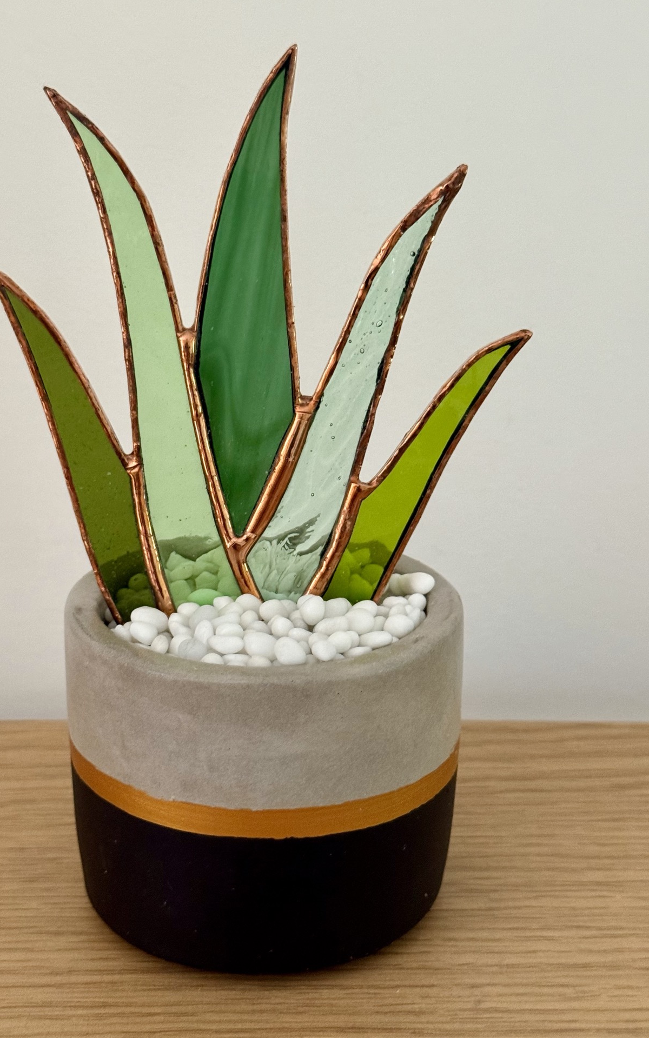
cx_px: 264
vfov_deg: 38.2
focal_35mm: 53
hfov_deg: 24.4
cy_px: 517
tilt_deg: -16.8
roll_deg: -1.1
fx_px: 1500
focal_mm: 6.76
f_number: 1.78
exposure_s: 1/60
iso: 250
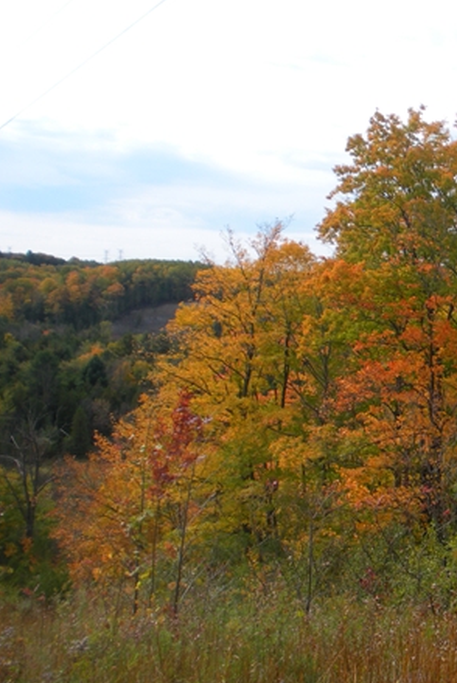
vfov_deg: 38.9
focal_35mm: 51
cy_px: 345
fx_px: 970
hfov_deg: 25.2
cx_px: 462
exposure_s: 1/489
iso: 64
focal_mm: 6.3
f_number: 3.5
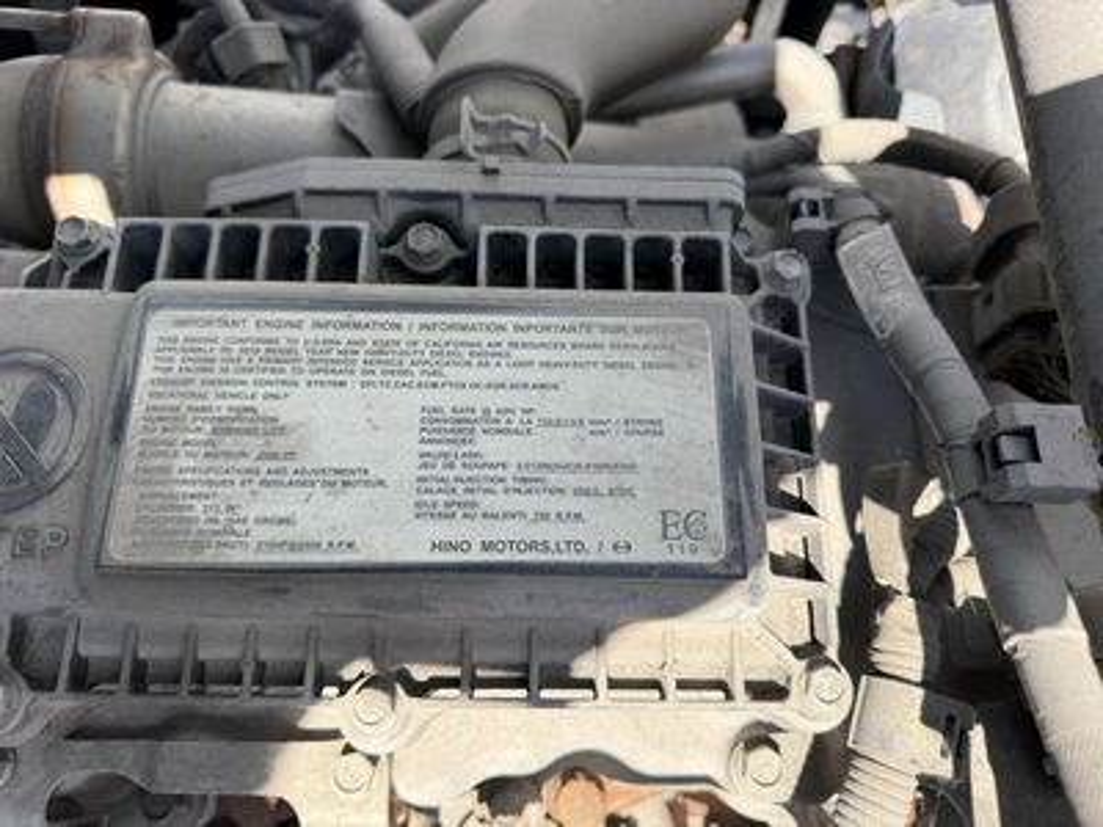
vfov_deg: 56.8
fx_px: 765
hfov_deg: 71.6
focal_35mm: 24
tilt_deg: -73.9
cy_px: 414
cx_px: 552
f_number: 1.78
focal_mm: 6.76
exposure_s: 1/1139
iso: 80
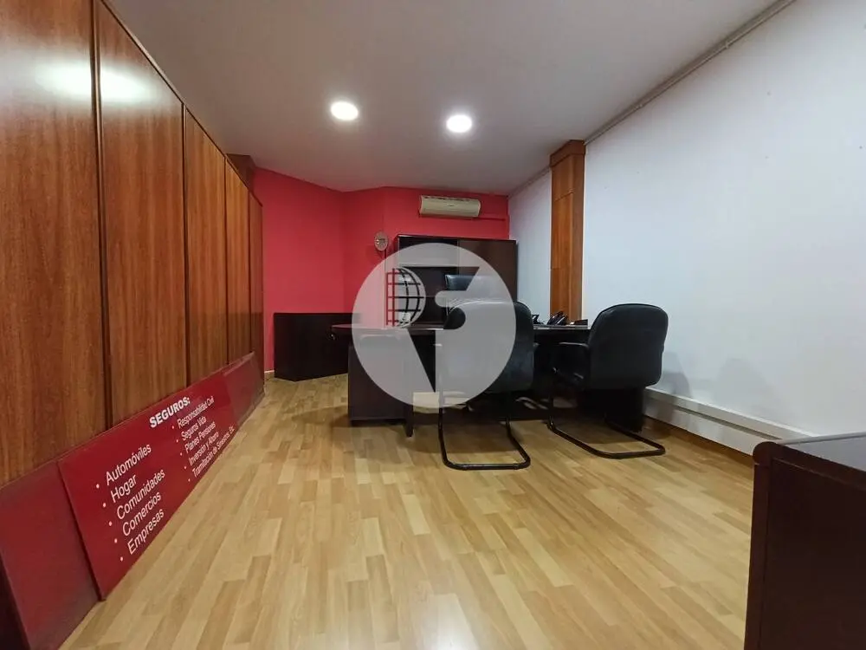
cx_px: 433
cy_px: 325
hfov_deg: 98.2
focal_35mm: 15
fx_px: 375
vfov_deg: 81.7
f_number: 2.2
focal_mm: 1.65
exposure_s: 1/33.3
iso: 400
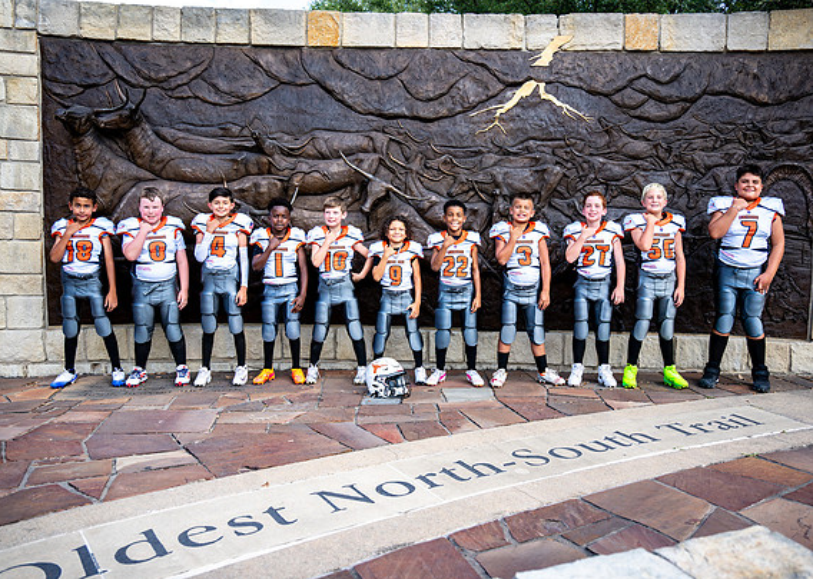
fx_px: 600
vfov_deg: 51.6
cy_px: 289
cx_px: 425
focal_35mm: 26
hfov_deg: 68.2
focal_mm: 24
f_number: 3.2
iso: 250
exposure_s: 1/500
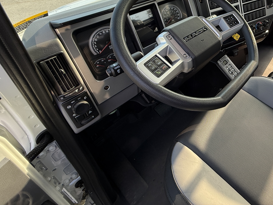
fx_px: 181
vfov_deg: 54.3
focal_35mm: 23
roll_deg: -1.4
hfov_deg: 66.1
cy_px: 37
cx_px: 224
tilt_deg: -28.8
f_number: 2.2
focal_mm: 2.22
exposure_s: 1/126
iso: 64
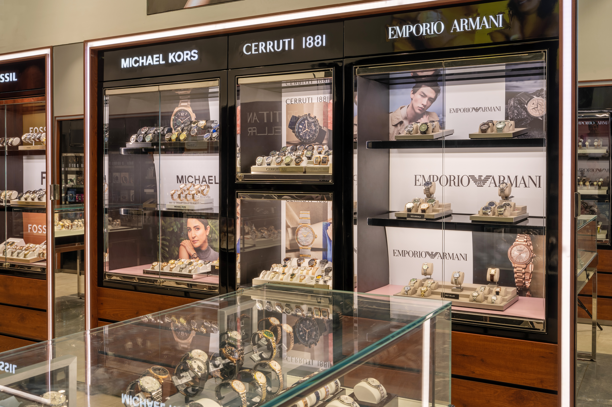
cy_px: 204
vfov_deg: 35.9
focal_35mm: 37
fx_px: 629
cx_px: 306
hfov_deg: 51.9
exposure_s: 1/13
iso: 100
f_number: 13
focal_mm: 37
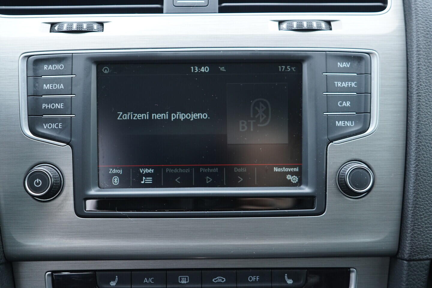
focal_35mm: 36
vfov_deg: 36.9
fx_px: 432
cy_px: 144
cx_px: 216
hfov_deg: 53.1
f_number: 2.8
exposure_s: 1/40
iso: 500
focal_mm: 24
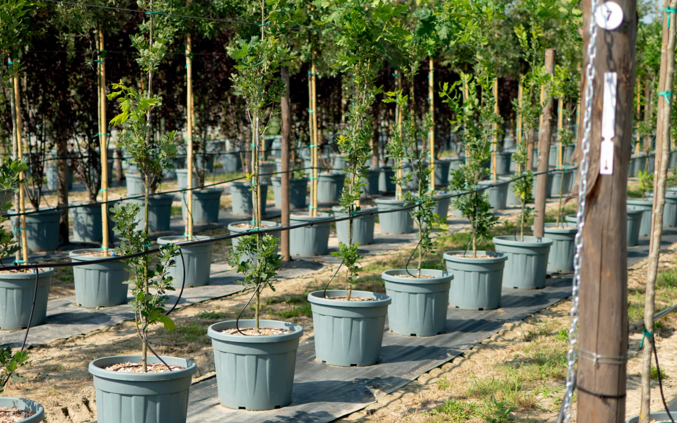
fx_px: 1236
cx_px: 303
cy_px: 188
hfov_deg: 30.6
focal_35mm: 67
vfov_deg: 19.4
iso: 100
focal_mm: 35
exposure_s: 1/1600
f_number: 2.2
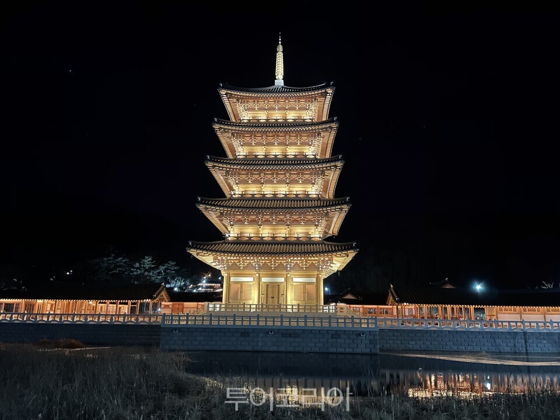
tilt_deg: +14.2
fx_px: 421
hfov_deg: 67.3
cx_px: 280
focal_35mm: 26
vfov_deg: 53.1
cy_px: 210
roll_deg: -0.9
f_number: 1.6
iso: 500
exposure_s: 1/7
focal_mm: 4.2
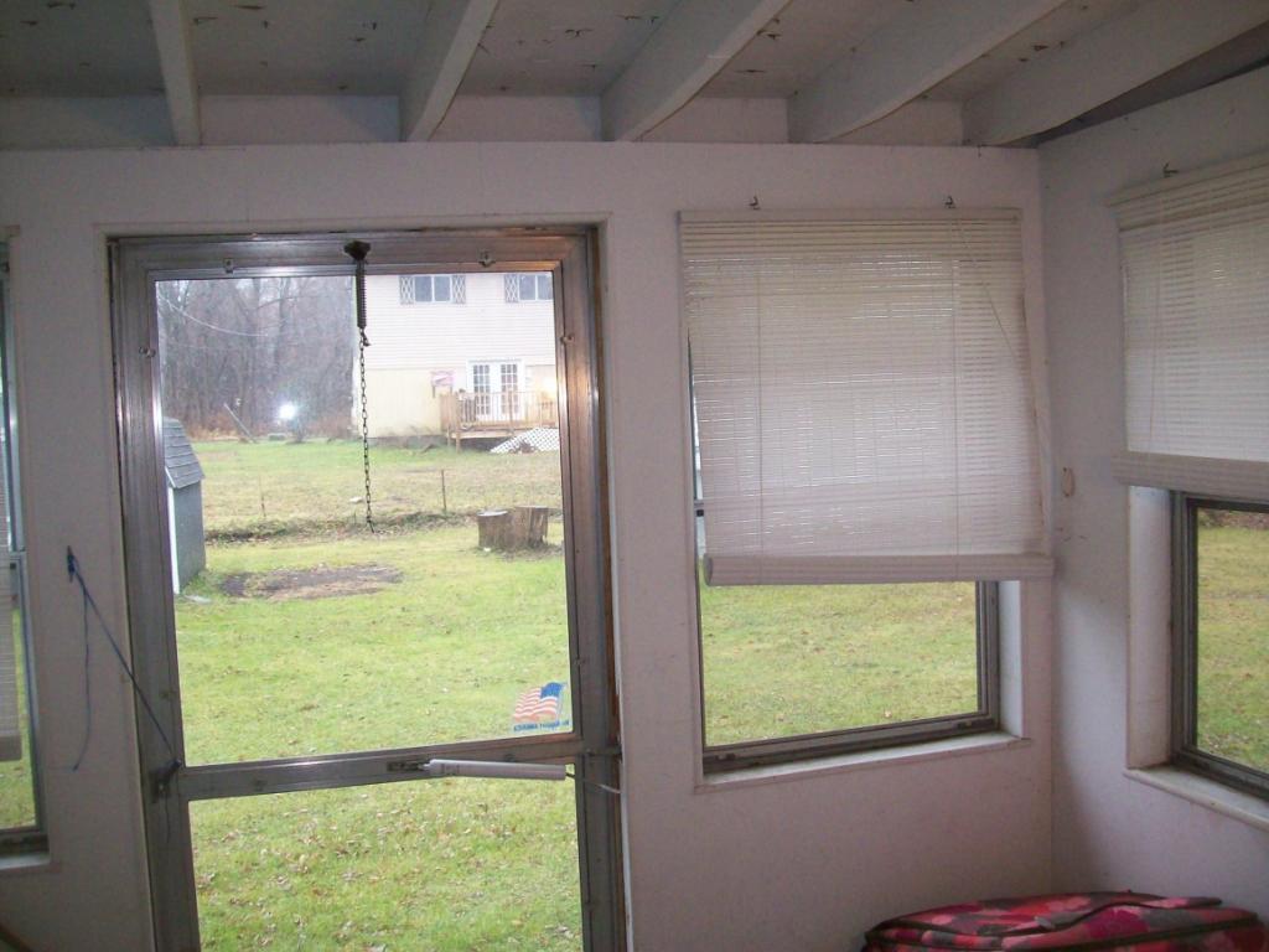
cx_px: 634
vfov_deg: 39.7
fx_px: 1320
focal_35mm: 36
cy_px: 476
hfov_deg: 51.4
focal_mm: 6
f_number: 2.7
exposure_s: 1/67
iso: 200
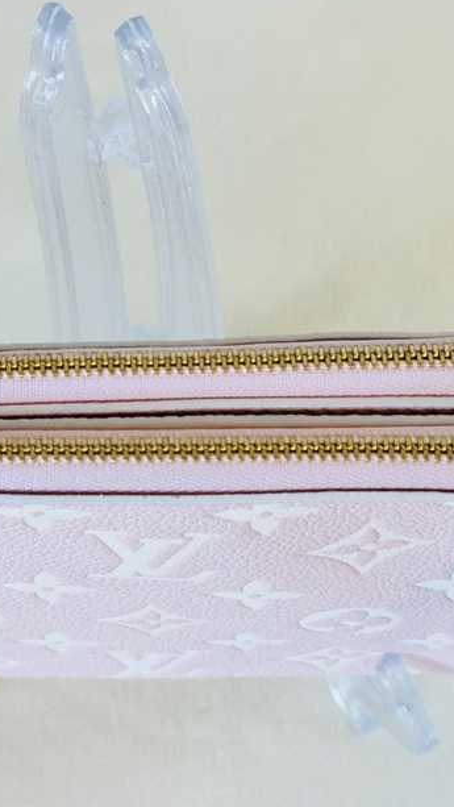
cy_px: 484
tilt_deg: -71.4
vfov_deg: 24.7
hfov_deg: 14.0
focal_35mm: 86
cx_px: 161
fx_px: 1840
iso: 80
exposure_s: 1/100
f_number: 1.78
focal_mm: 6.76
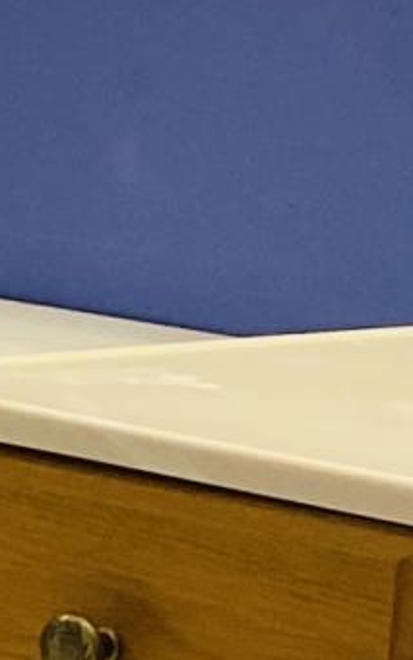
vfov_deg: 8.6
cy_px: 177
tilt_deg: -7.2
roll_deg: -1.4
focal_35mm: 243
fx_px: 4369
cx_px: -1828
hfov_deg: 4.4
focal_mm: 4.25
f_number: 1.8
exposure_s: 1/60
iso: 125
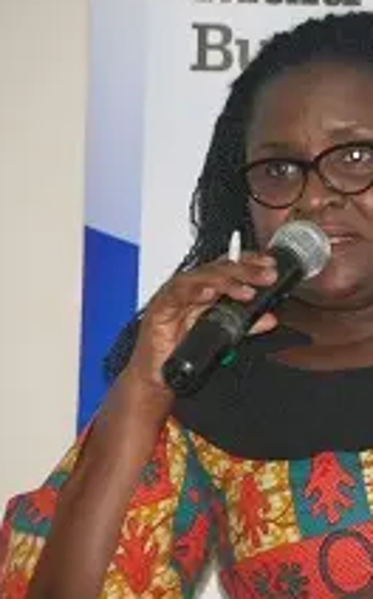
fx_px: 6589
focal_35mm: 404
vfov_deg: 5.2
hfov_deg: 3.2
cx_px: 469
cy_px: 315
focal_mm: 140
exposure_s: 1/200
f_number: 6
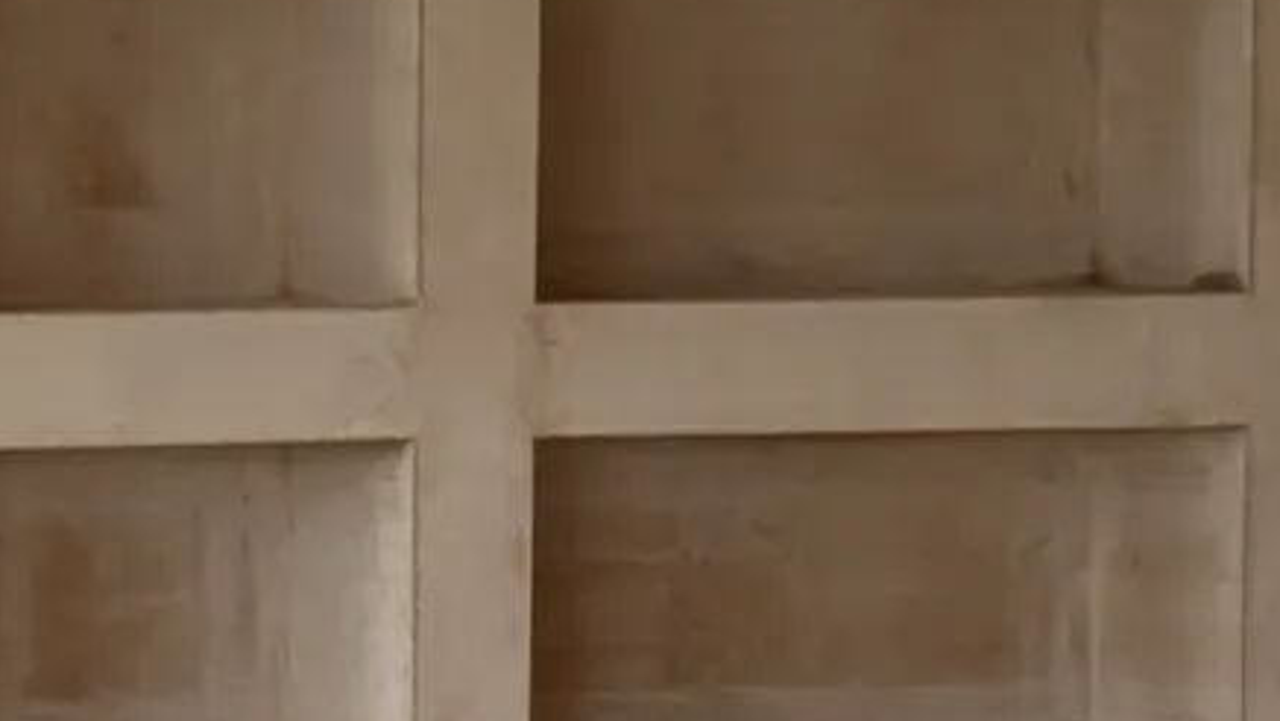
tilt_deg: -3.8
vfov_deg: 5.0
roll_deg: -0.2
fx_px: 8317
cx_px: -1224
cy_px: 378
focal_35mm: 245
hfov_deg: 8.4
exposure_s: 1/636
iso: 100
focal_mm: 6.76
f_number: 1.78
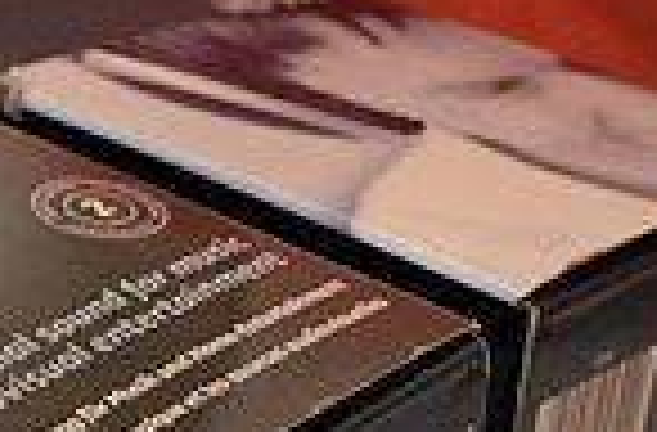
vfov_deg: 7.5
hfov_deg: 11.1
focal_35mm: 180
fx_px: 3278
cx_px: -230
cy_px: 484
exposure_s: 1/30
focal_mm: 25
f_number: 4.5
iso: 2500
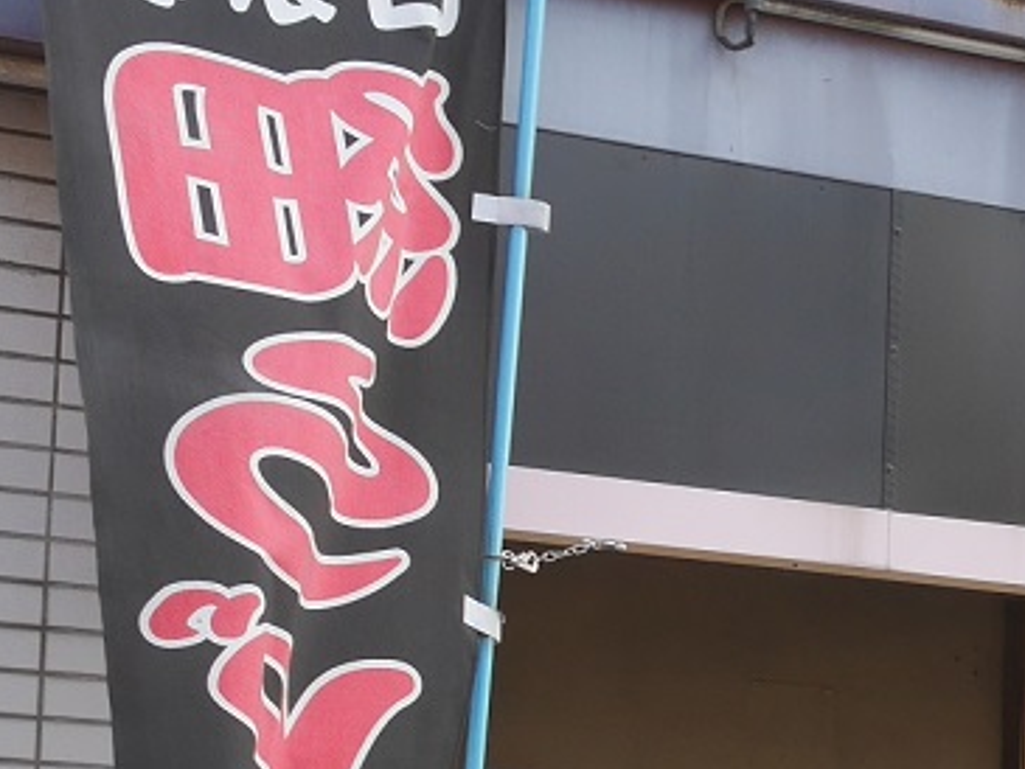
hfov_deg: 14.5
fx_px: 3762
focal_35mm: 127
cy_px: 869
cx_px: 1522
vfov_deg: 11.5
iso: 200
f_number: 4
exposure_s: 1/250
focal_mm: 17
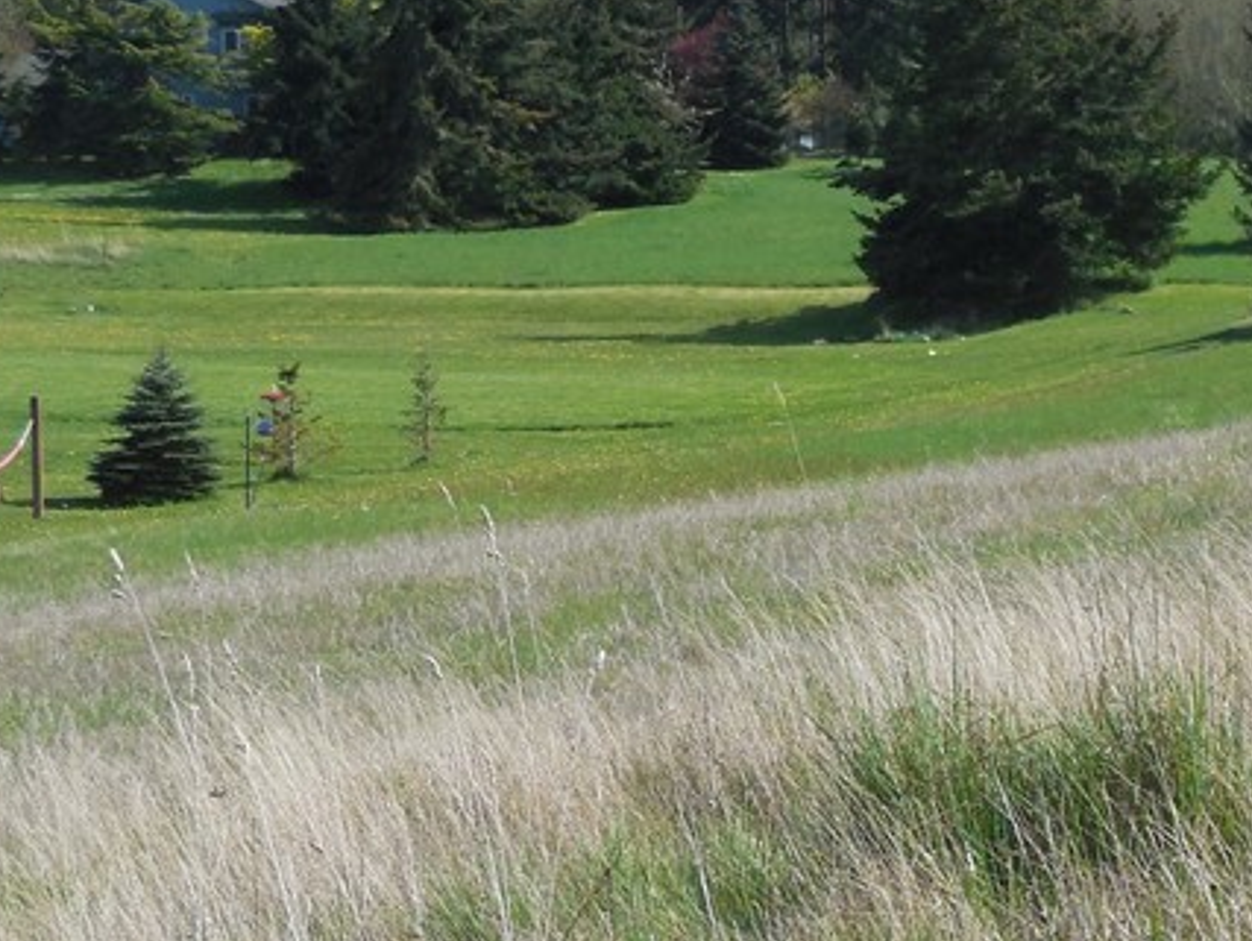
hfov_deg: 15.1
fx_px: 4597
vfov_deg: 11.7
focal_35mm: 127
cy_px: 569
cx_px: 1363
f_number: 4
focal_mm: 9.4
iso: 125
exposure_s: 1/800
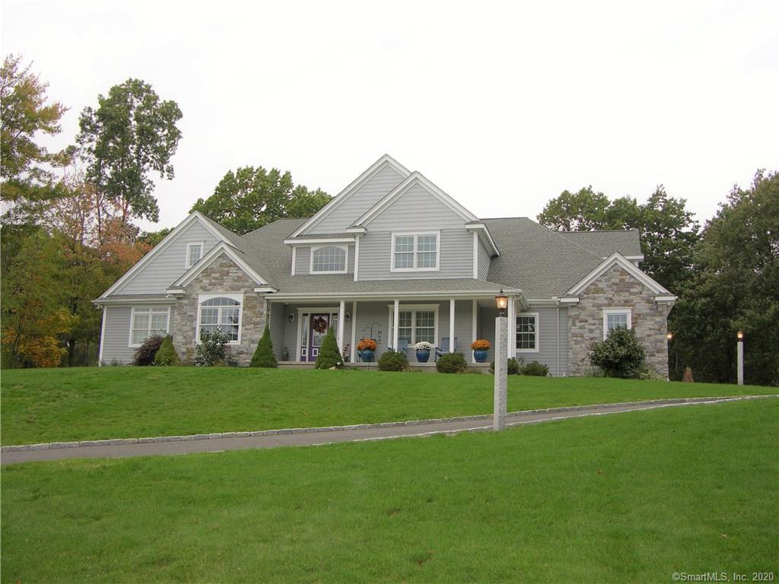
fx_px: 788
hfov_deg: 52.6
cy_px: 292
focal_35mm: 35
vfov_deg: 40.7
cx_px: 390
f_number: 2.8
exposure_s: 1/30
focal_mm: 8.9
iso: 100
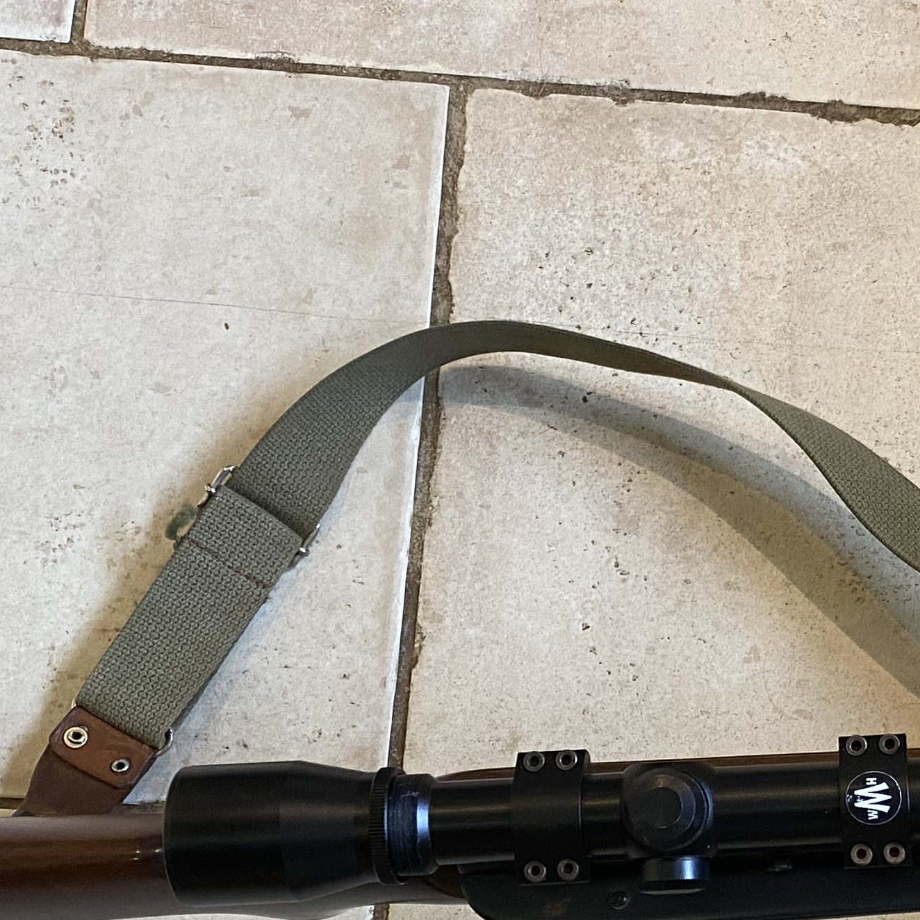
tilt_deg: -77.6
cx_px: 903
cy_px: 659
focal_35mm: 70
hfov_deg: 23.7
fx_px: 2105
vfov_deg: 24.5
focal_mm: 4.25
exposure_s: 1/50
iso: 160
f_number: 1.8
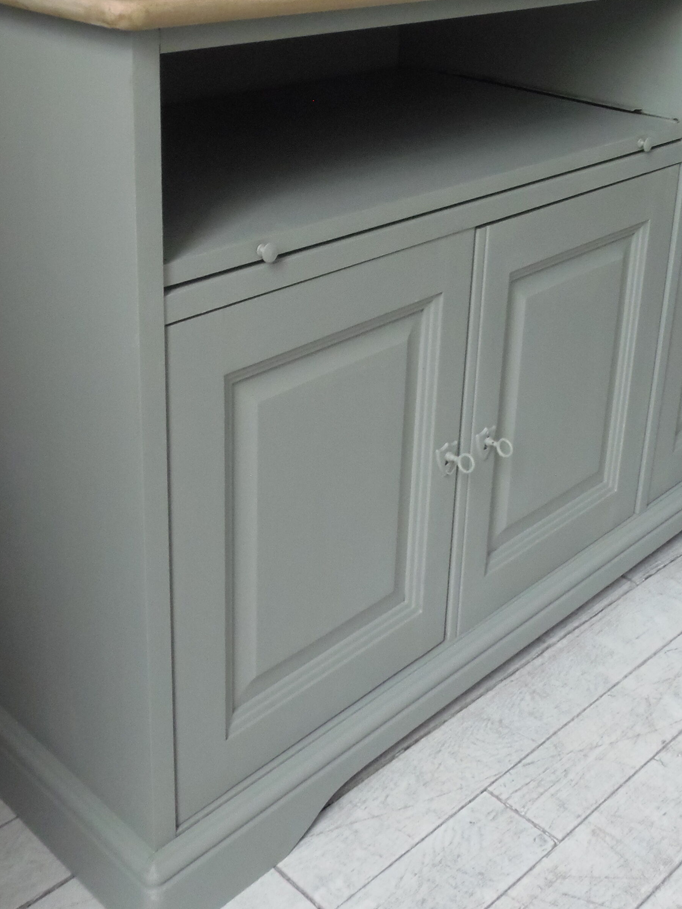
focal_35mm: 43
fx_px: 1129
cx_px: 328
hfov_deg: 33.6
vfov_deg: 42.5
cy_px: 223
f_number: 2.9
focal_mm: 4.3
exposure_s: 1/30
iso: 250
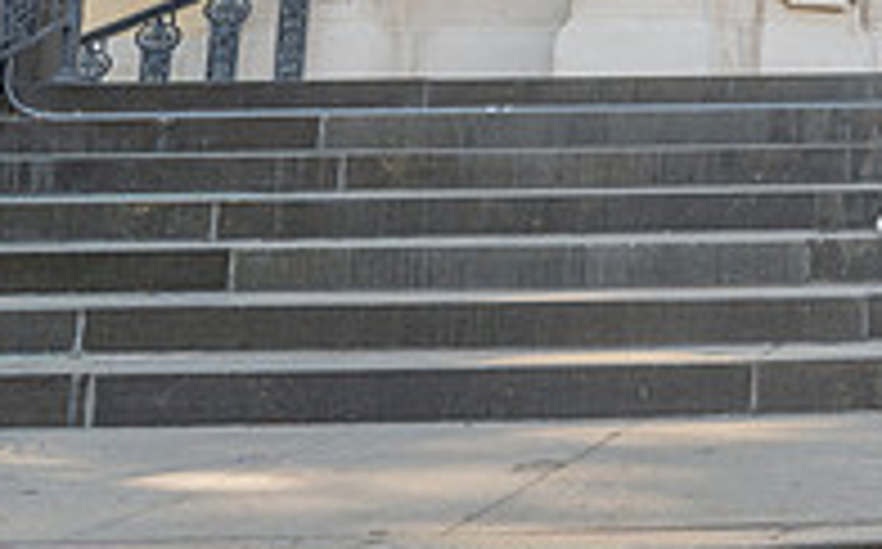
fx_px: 1873
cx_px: 1236
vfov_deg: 15.4
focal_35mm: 78
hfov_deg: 22.7
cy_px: -264
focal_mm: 24
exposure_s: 1/250
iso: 400
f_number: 5.6
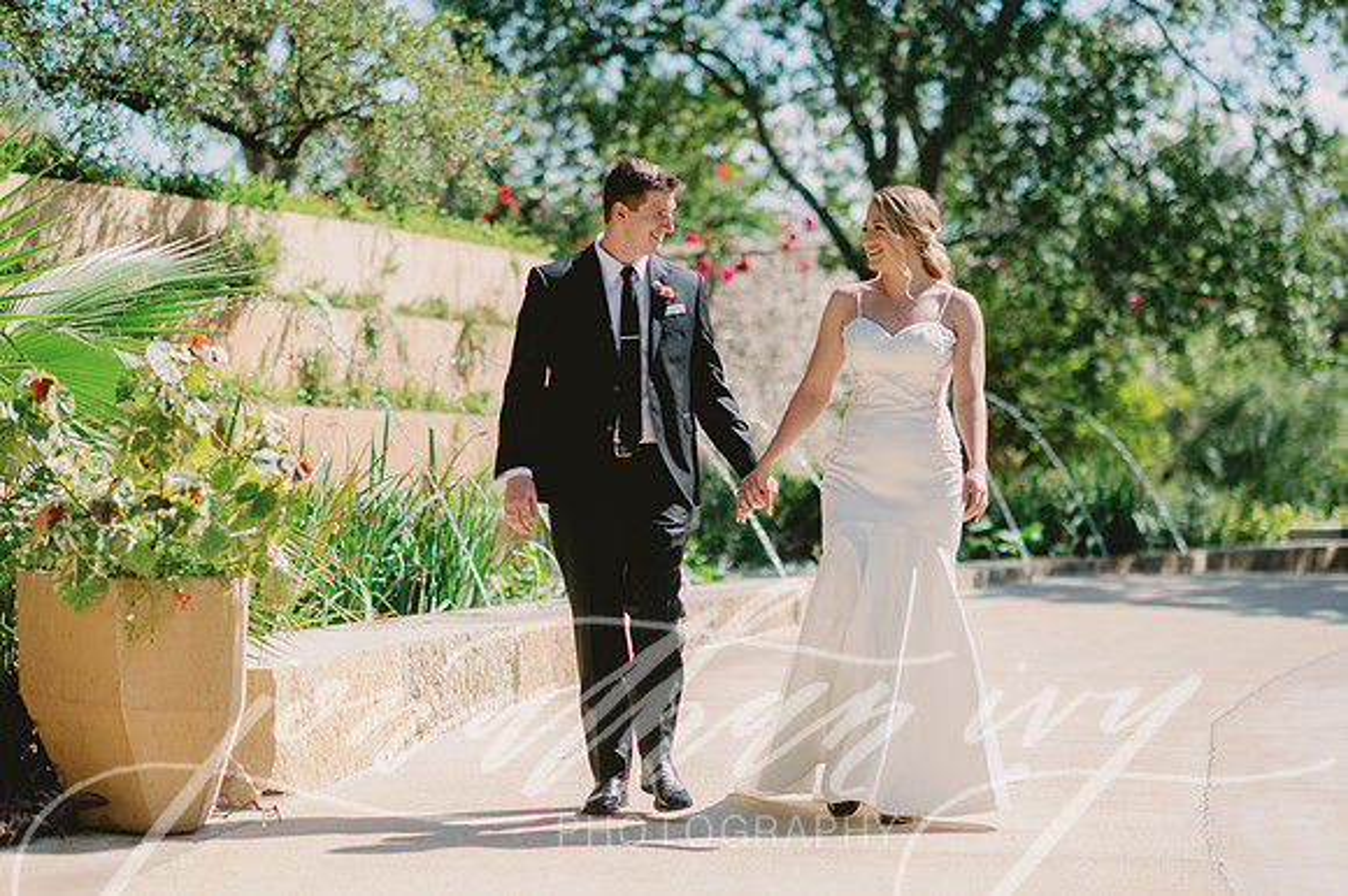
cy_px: 448
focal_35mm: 95
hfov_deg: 21.4
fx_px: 3563
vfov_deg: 14.3
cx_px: 674
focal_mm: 85
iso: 64
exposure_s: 1/8000
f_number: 2
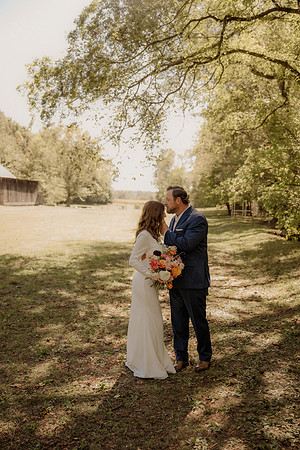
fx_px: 412
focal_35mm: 33
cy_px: 225
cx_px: 150
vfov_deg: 57.2
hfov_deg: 40.0
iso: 400
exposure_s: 1/500
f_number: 2.8
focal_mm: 33
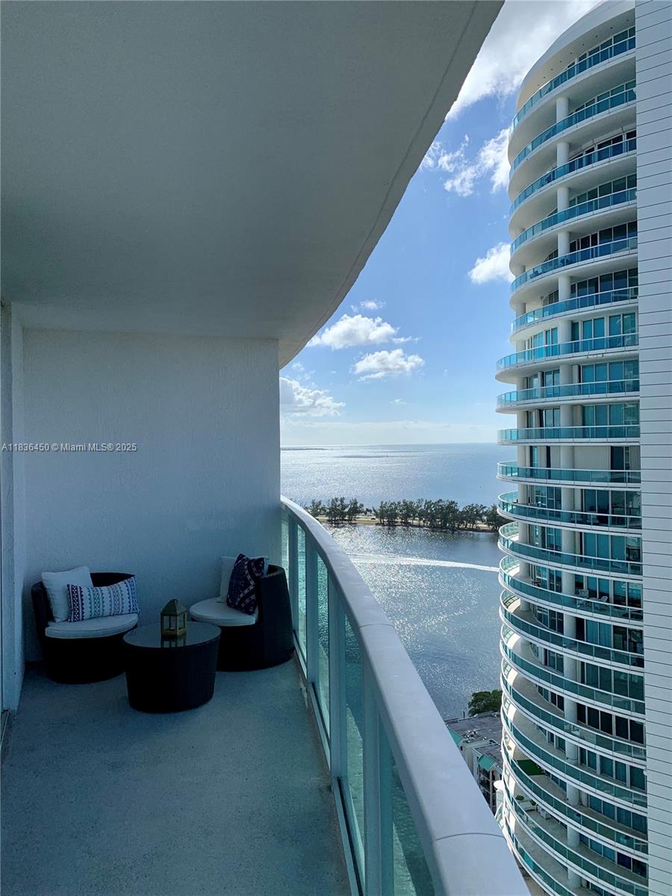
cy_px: 448
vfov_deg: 67.3
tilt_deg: +0.6
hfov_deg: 53.1
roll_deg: +0.9
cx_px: 336
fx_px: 673
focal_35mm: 26
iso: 25
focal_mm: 4.25
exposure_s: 1/5714
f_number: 1.8
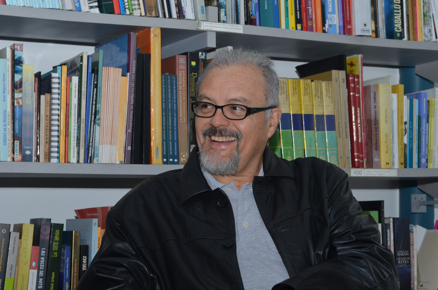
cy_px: 145
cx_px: 219
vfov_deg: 16.5
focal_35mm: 82
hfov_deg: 24.7
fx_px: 1002
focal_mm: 55
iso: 400
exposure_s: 1/200
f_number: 9
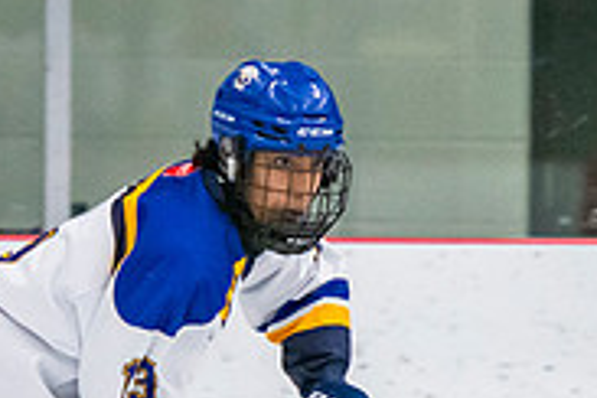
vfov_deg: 1.8
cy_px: 424
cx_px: 418
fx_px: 12951
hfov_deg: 2.6
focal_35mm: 781
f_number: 3.2
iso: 2000
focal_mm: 135
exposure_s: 1/640
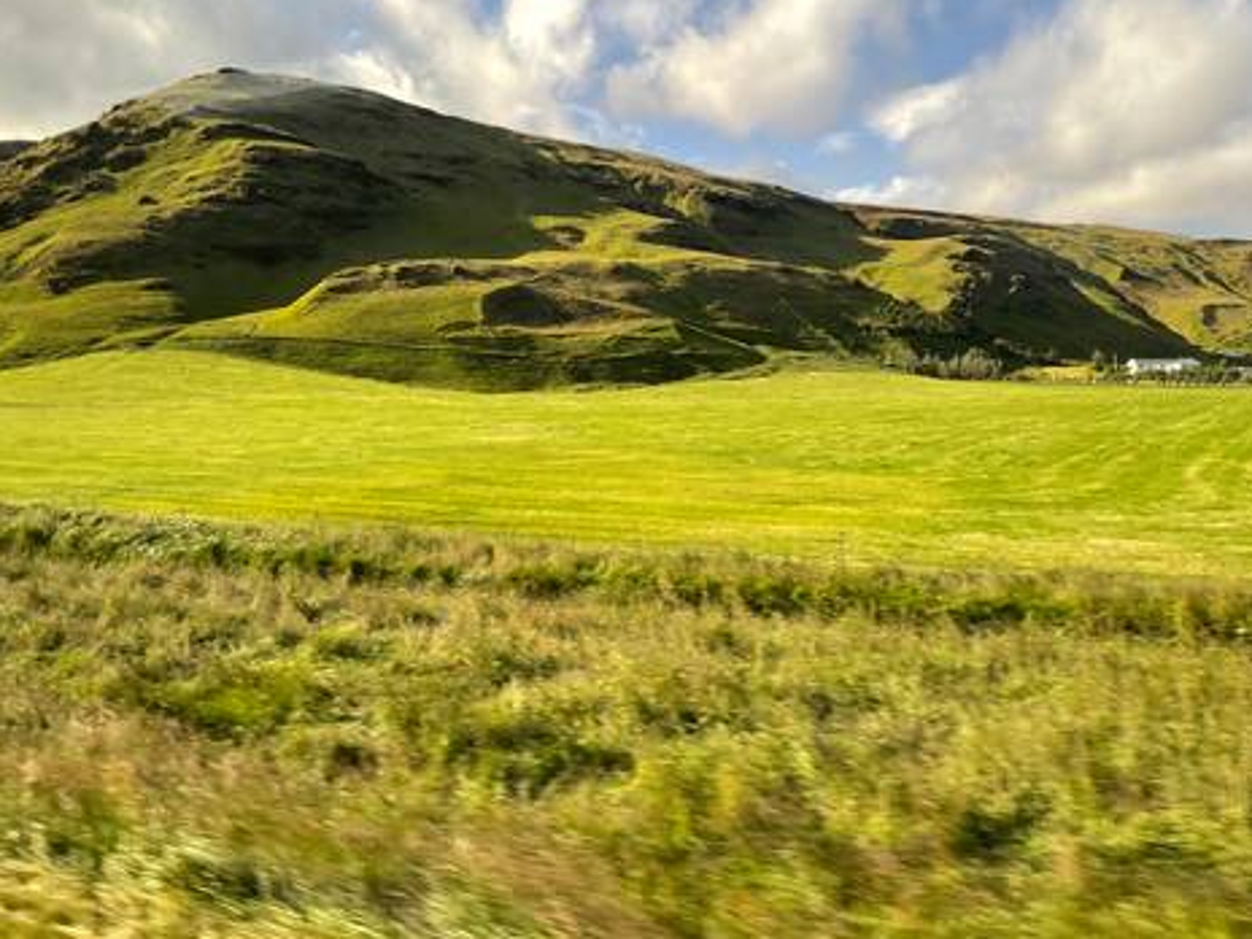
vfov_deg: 46.8
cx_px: 621
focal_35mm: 30
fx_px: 1085
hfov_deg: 60.0
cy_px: 456
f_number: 1.8
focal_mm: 3
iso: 32
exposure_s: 1/120
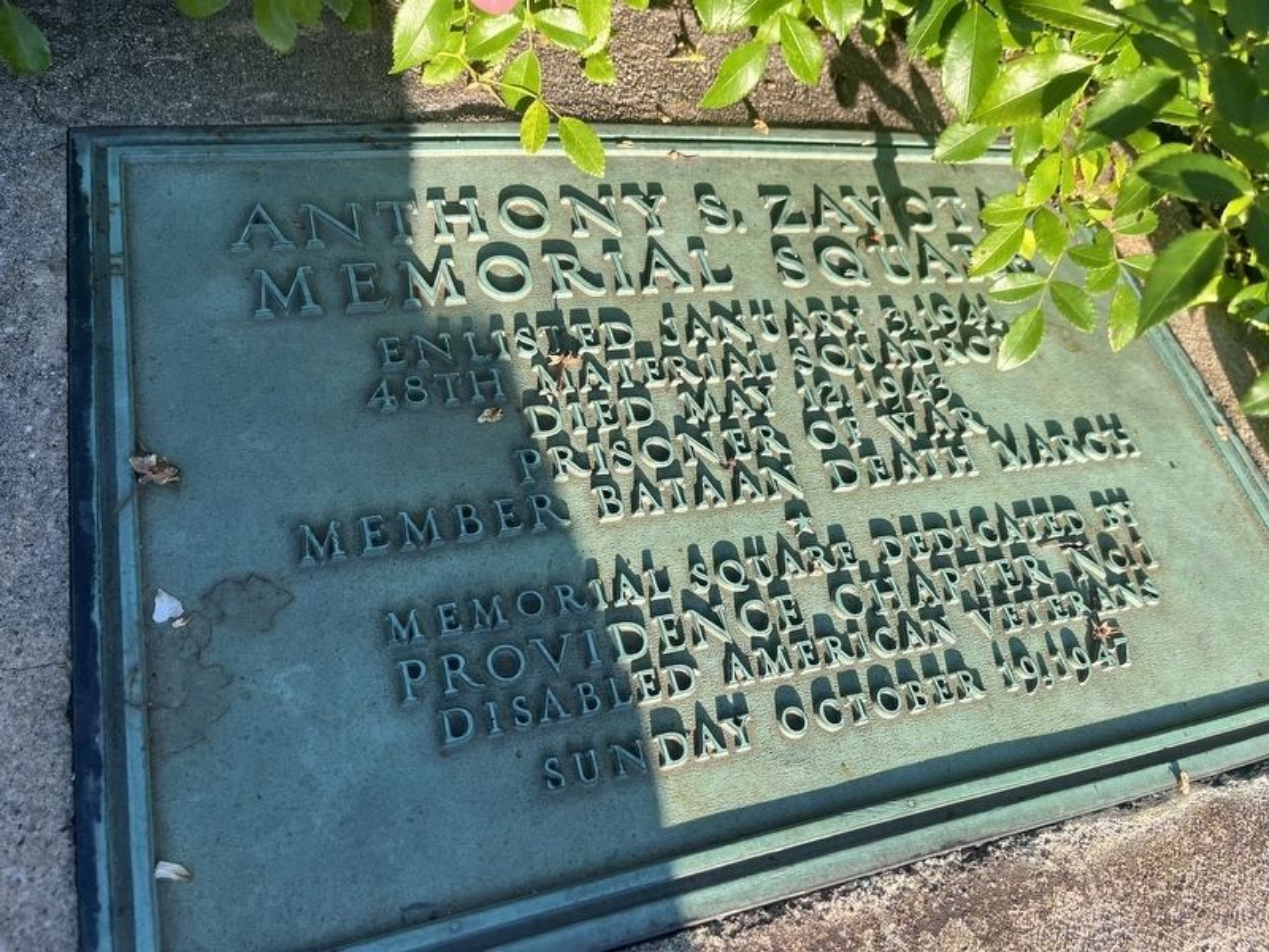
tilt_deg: -53.2
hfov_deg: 67.3
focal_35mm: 26
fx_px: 953
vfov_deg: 53.1
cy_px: 476
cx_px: 634
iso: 50
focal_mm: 5.1
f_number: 1.6
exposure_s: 1/547
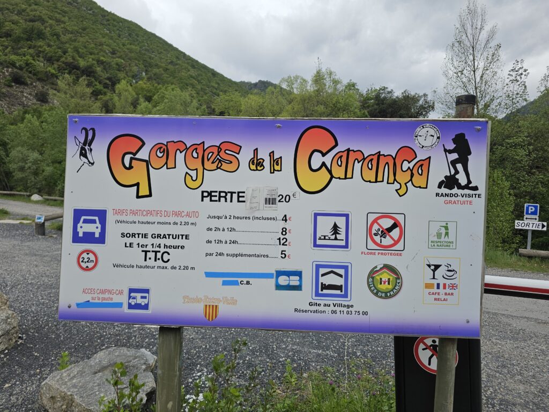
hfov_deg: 73.9
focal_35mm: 23
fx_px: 365
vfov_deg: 58.9
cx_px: 274
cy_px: 206
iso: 32
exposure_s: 1/2000
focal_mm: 6.3
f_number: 1.7
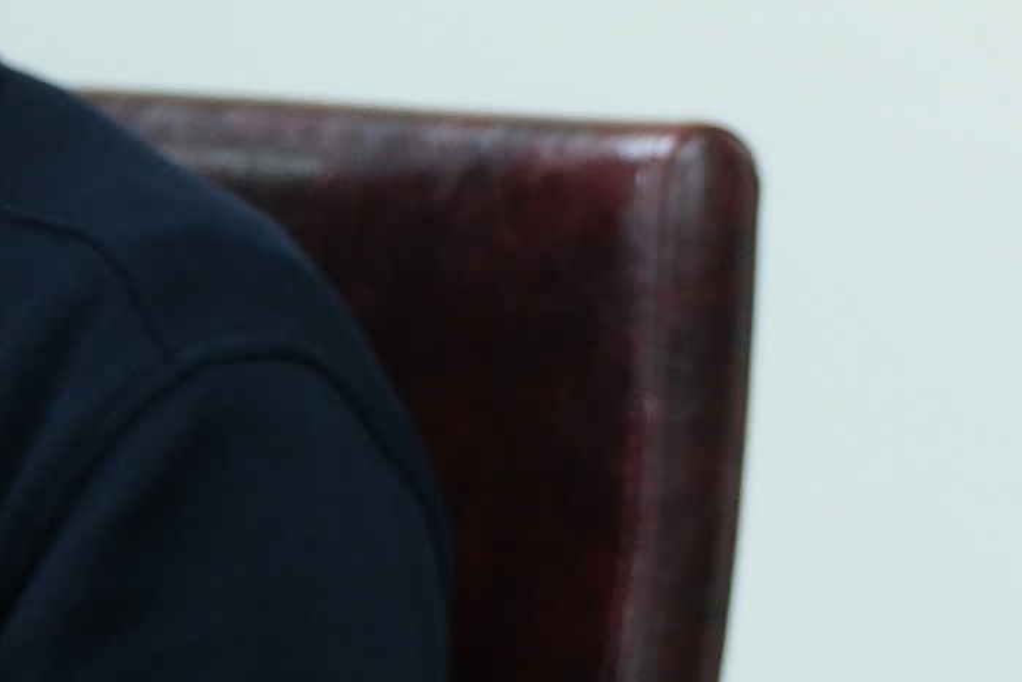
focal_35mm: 382
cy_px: 118
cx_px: 1416
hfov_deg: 5.4
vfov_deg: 3.6
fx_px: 10849
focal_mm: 54.5
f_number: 5
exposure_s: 1/120
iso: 1000
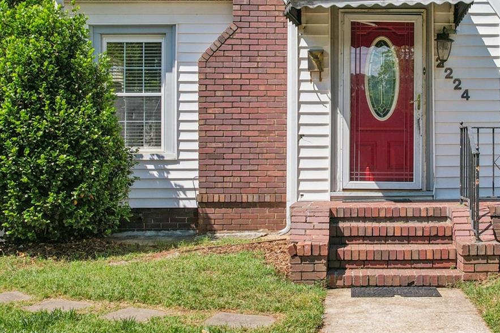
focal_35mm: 51
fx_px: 708
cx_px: 367
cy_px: 87
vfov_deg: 26.2
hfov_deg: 38.0
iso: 100
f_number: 2.8
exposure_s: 1/180
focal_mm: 8.4
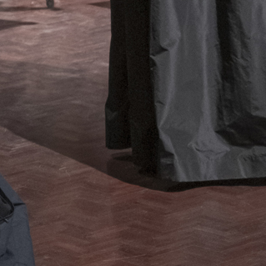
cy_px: -200
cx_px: 391
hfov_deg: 7.0
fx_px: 2156
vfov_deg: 6.9
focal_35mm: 248
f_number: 4
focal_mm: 41.1
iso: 5000
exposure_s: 1/125
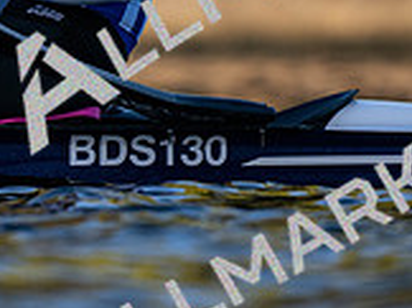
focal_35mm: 2073
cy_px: -88
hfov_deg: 1.0
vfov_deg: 0.7
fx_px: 24636
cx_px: -201
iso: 280
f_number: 4
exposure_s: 1/2500
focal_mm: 600
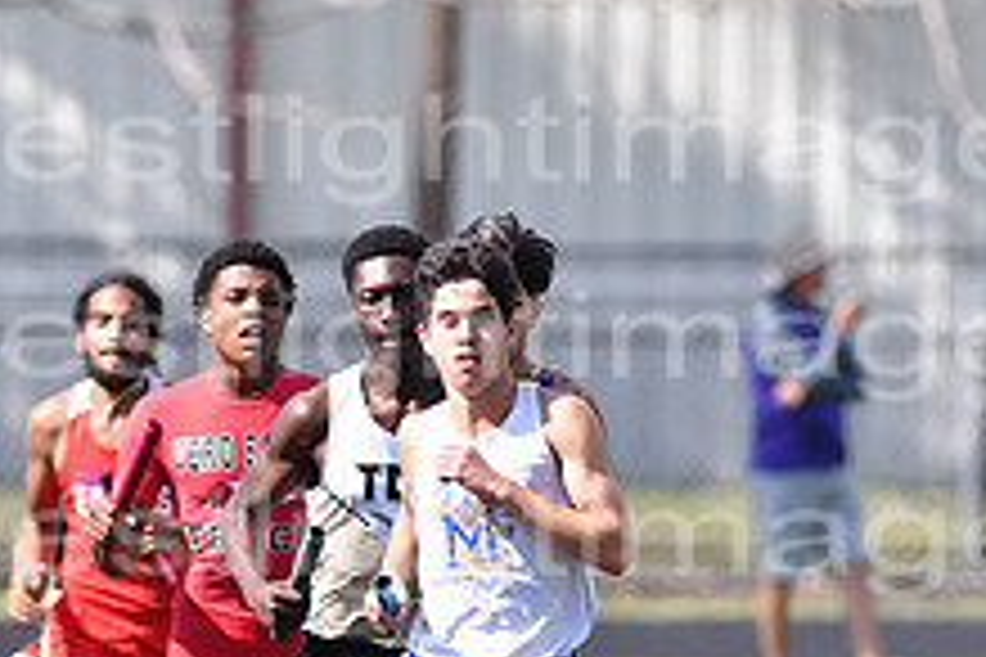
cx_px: 509
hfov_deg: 1.7
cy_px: 641
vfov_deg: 1.2
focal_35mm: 1193
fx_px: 32672
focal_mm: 300
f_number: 4
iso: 400
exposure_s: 1/3200
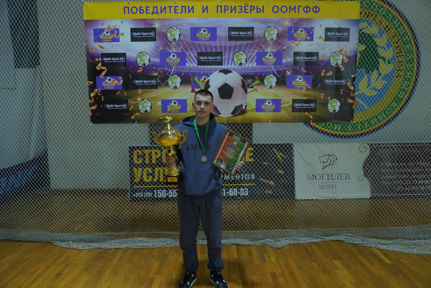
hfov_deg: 73.7
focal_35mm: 24
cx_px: 216
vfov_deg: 53.1
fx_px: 287
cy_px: 144
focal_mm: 16
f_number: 4
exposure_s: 1/125
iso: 640
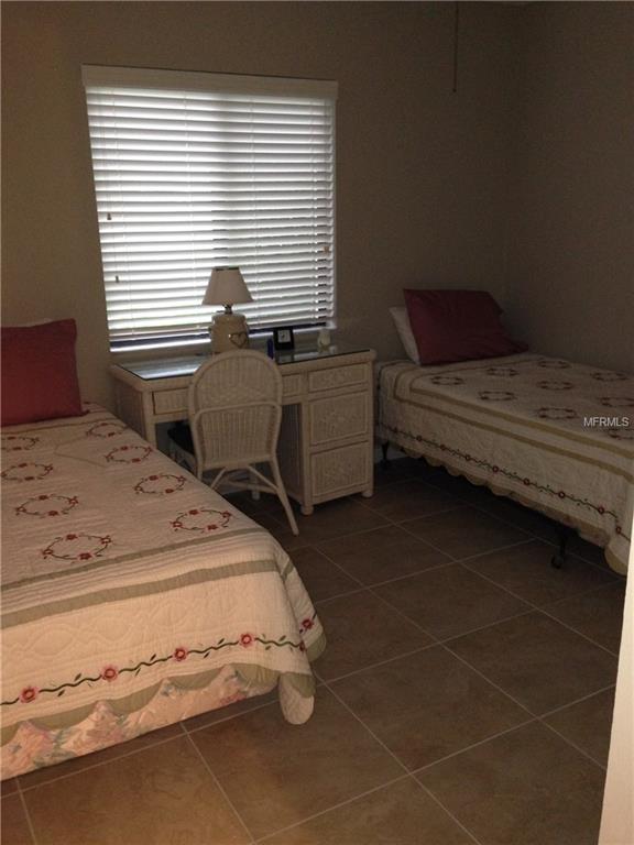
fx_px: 806
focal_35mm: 33
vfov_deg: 55.4
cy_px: 422
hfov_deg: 42.9
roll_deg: +0.5
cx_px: 317
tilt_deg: -15.4
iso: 200
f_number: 2.4
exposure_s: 1/16
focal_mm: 4.12
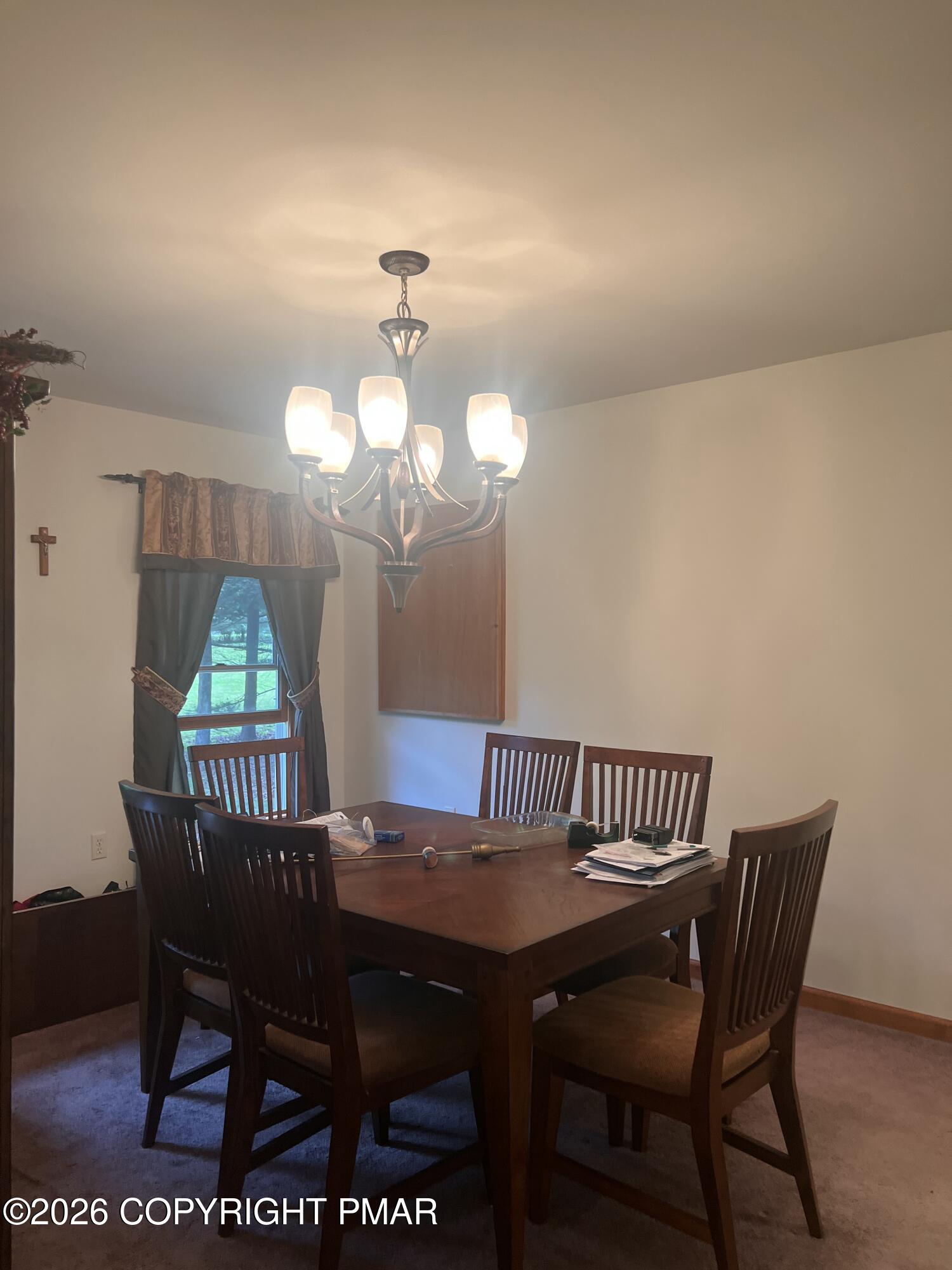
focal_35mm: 26
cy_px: 635
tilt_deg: +0.9
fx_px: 953
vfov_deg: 67.3
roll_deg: -0.5
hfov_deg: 53.1
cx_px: 476
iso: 125
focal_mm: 5.7
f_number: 1.5
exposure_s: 1/120
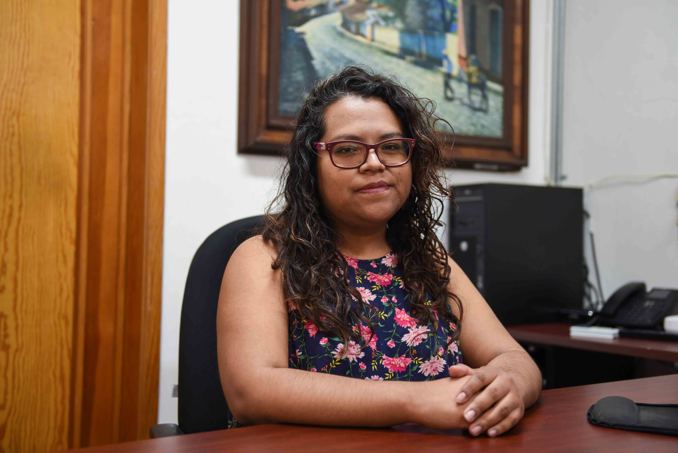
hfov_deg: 44.5
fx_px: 829
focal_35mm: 44
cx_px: 339
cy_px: 226
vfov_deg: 30.5
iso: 500
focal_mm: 44
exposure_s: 1/80
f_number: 2.8
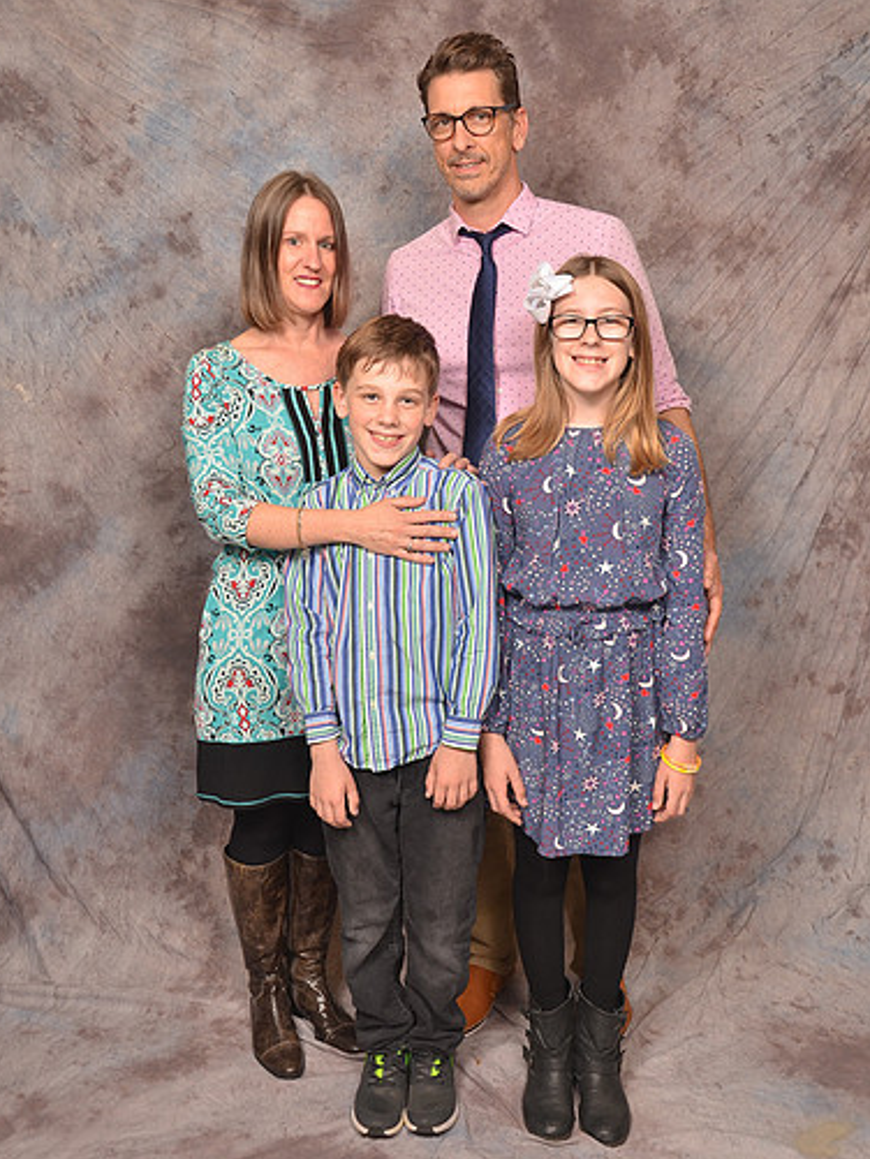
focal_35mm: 40
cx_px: 430
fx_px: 1340
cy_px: 553
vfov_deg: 46.8
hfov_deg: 36.0
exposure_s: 1/60
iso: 200
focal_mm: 24
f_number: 5.6
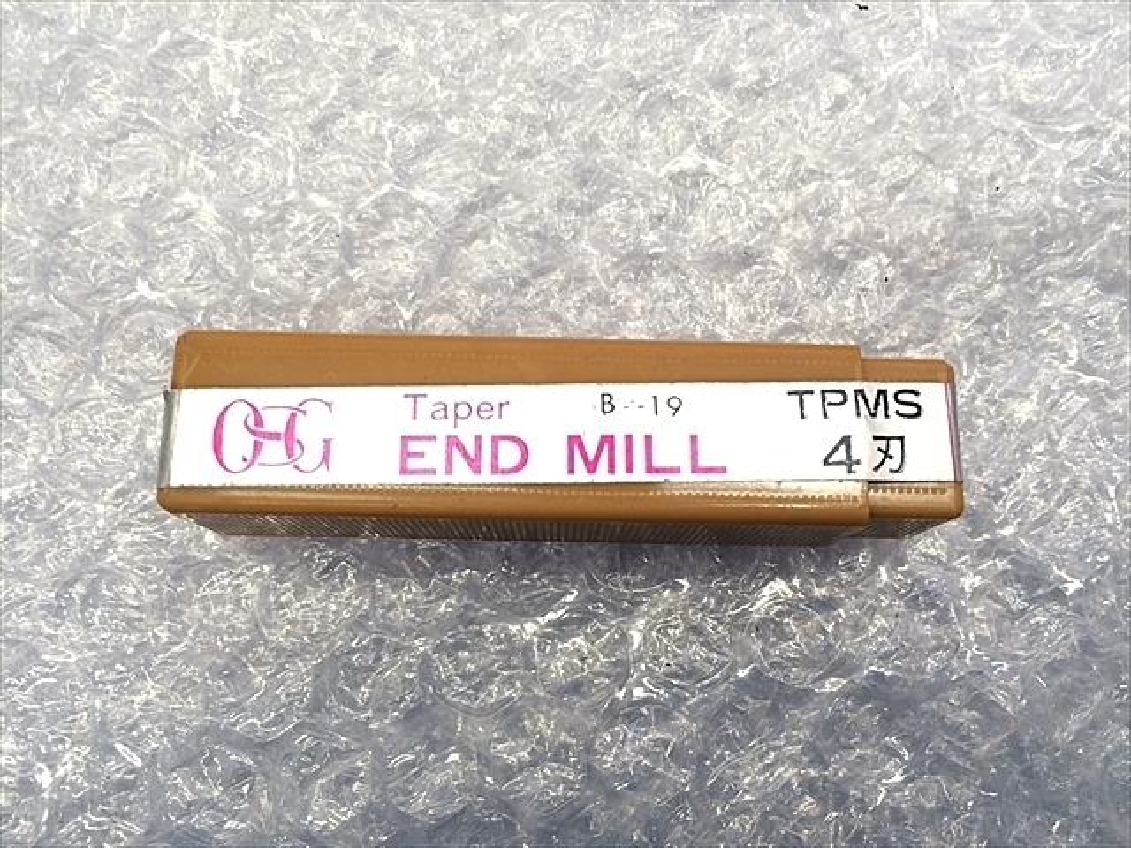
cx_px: 566
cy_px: 424
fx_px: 948
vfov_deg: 48.2
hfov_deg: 61.7
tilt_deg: -84.0
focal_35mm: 29
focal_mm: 4.15
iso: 50
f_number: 2.2
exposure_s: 1/30
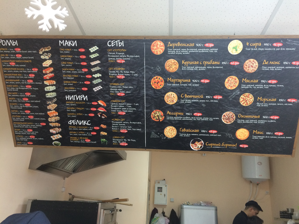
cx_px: 150
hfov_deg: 61.7
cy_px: 112
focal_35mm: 29
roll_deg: -1.2
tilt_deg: +20.3
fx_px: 250
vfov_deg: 48.2
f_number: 2.2
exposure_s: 1/33
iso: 80
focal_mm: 4.15
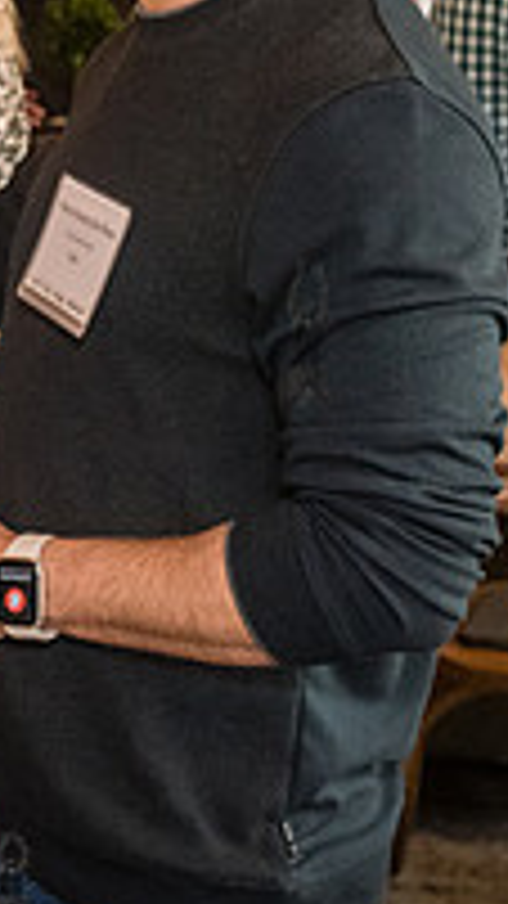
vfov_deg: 19.0
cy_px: 110
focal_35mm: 111
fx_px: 2659
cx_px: -274
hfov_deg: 10.5
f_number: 4.5
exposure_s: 1/200
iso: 4000
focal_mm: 35
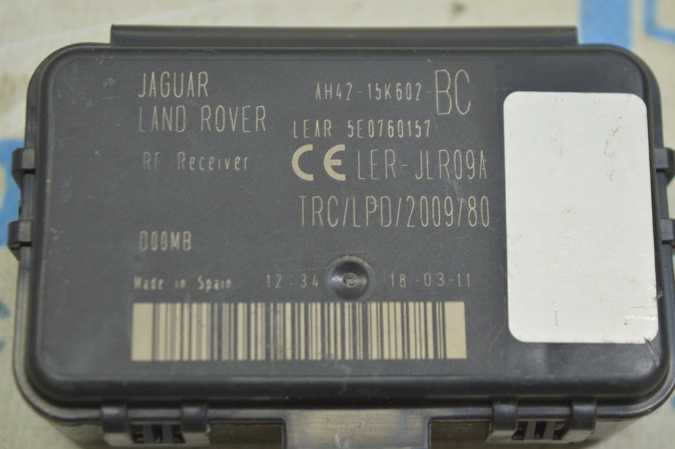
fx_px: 1546
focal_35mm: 82
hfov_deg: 24.6
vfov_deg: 16.5
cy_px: 224
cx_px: 338
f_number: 5.6
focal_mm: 55
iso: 400
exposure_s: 1/20
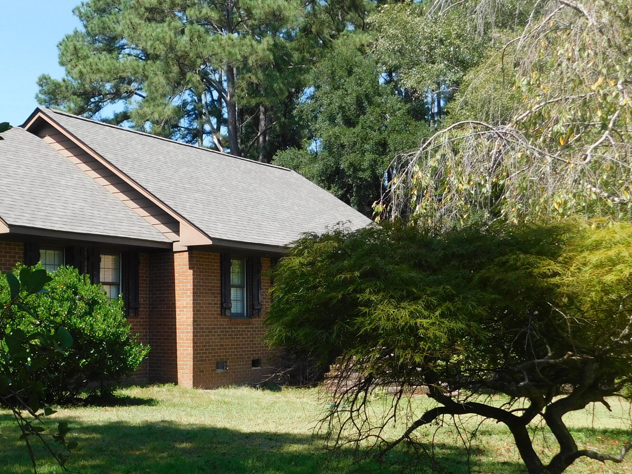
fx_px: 895
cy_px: 252
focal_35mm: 49
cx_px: 173
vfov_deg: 29.7
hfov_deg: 38.1
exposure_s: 1/640
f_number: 3.2
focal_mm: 5.3
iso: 125
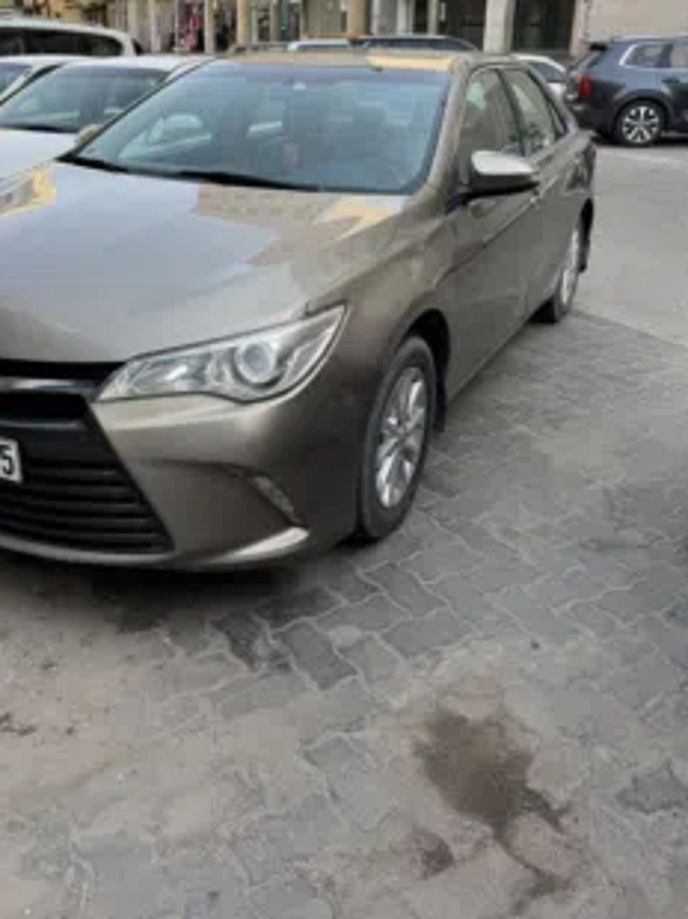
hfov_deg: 45.1
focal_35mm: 31
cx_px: 264
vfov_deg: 57.8
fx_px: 823
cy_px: 359
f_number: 1.78
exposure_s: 1/832
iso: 80
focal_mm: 6.76
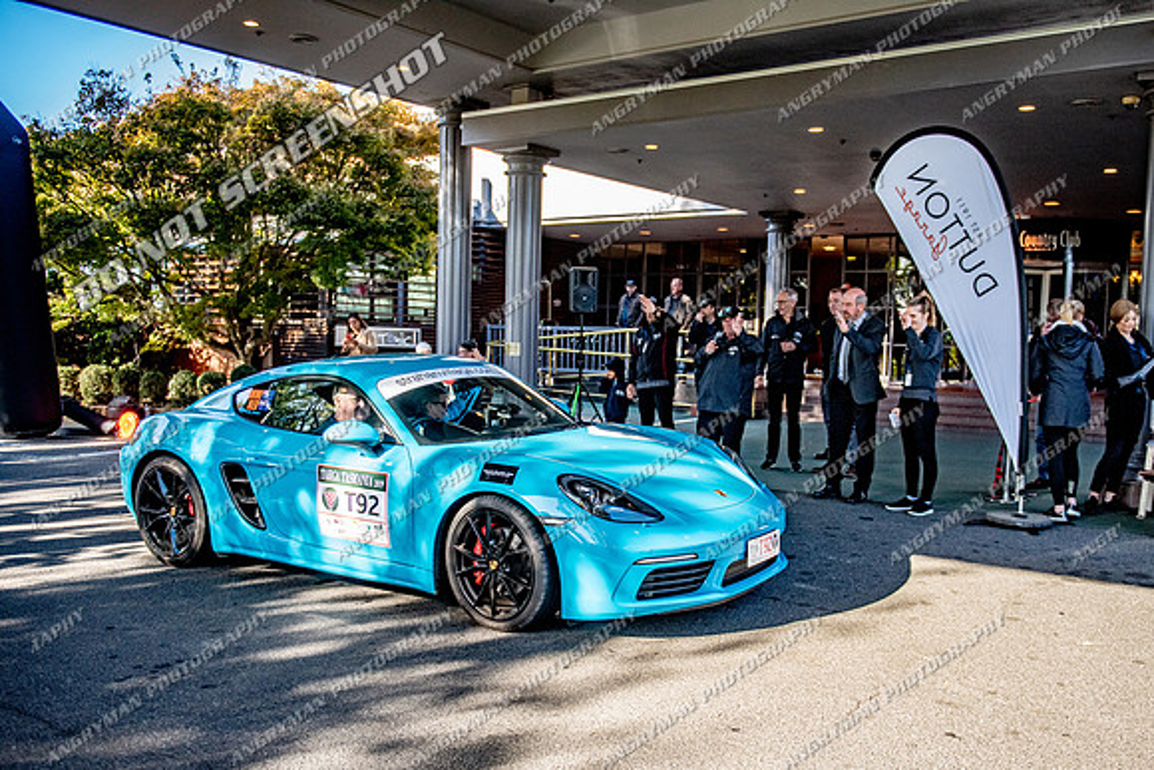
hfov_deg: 56.2
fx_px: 1077
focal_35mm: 34
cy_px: 446
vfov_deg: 39.2
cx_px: 640
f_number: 3.2
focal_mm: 29
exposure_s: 1/2000
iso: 1000
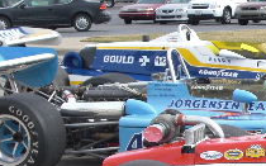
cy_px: 191
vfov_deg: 7.7
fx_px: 1217
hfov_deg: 11.9
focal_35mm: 168
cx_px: 403
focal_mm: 9.1
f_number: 3.4
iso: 50
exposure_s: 1/400
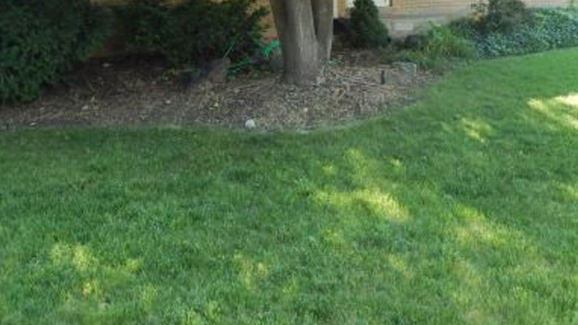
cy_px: -13
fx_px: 644
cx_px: 307
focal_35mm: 42
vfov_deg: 26.6
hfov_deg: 48.3
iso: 125
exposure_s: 1/100
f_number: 3
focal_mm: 4
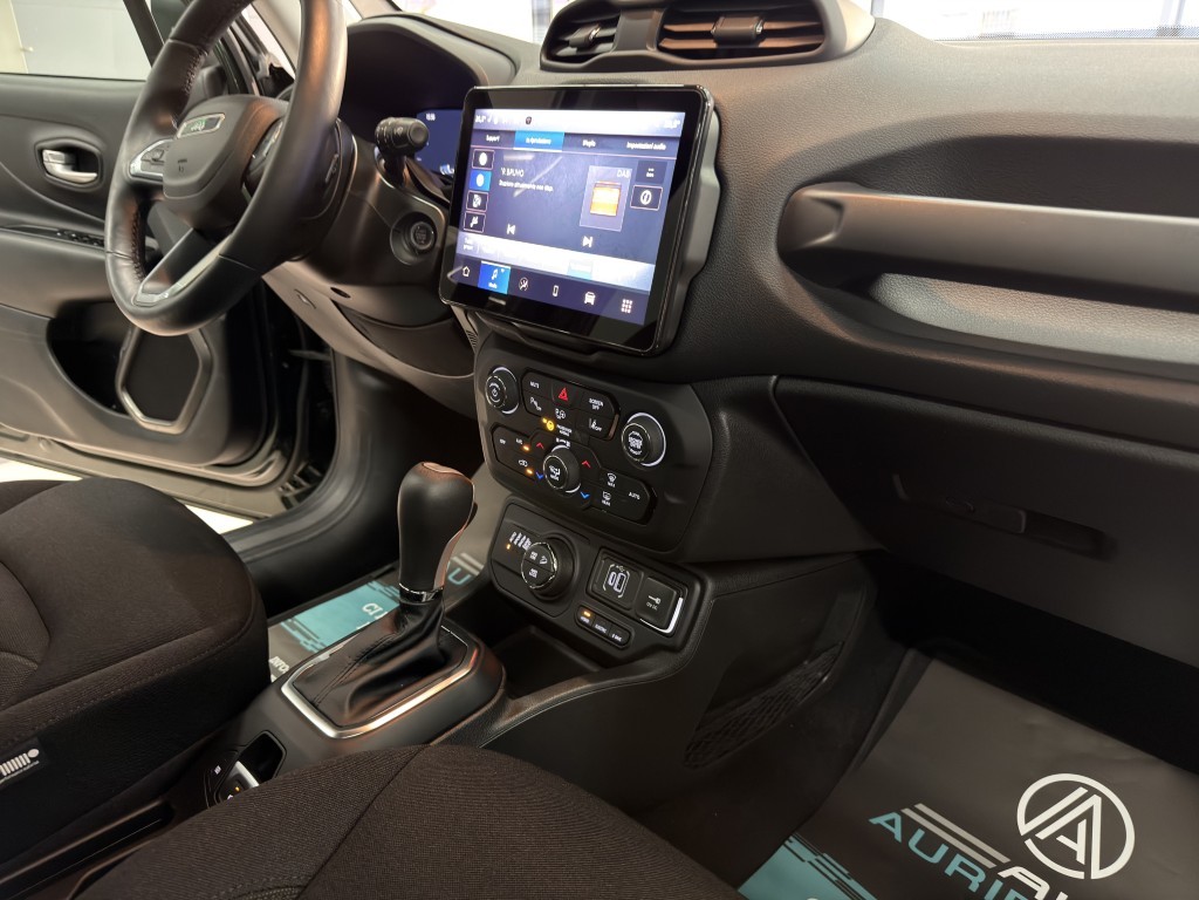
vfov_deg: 56.8
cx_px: 600
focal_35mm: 24
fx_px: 831
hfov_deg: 71.6
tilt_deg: -22.8
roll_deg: +0.3
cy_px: 450
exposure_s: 1/20
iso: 640
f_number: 1.78
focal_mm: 6.76
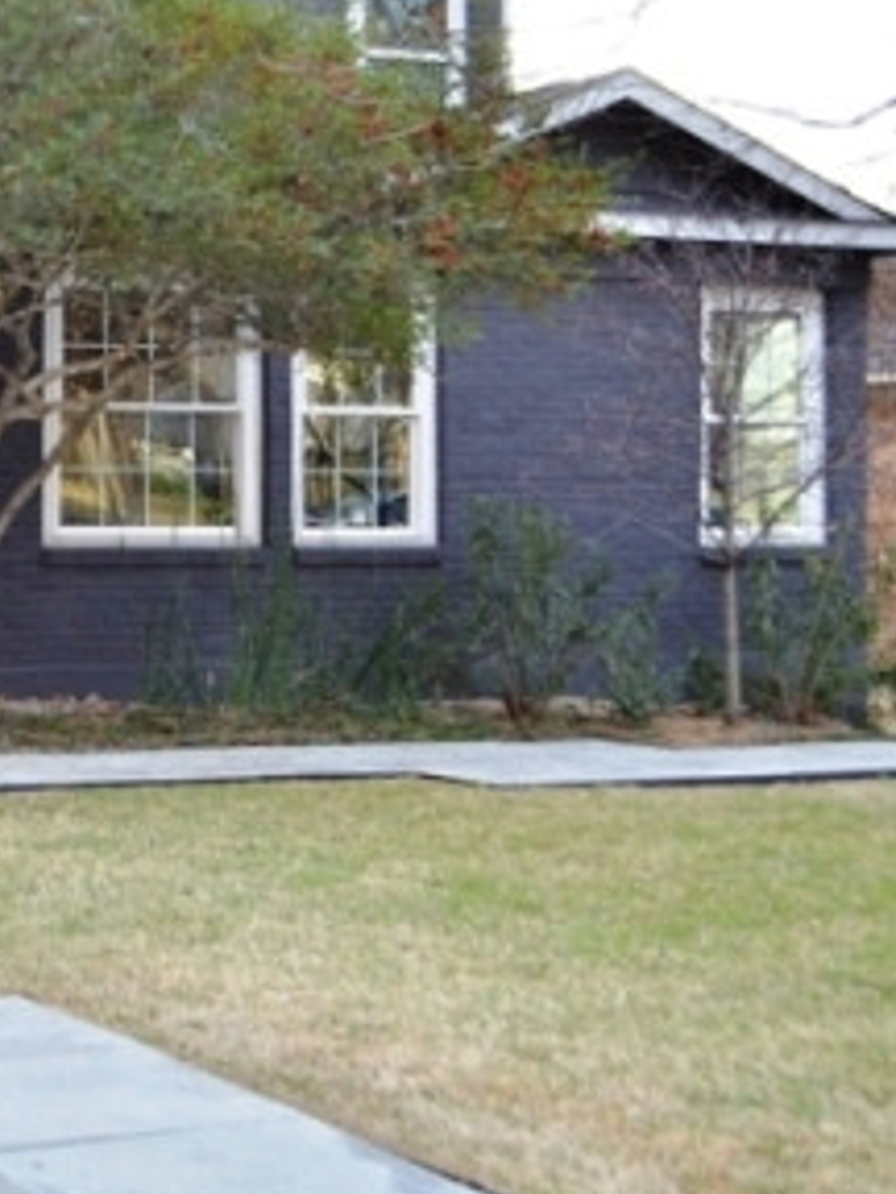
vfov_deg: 28.0
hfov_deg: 20.1
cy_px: 419
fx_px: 2381
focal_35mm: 69
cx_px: -164
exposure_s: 1/80
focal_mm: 24
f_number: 4
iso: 100
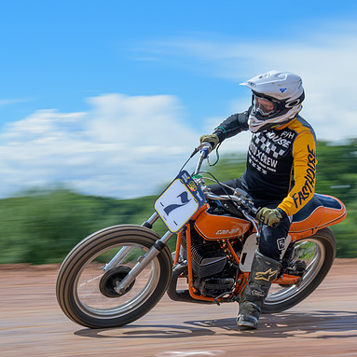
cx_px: 120
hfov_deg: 12.9
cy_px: 178
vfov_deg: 12.9
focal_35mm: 135
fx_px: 1575
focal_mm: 70
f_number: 10
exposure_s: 1/100
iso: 64
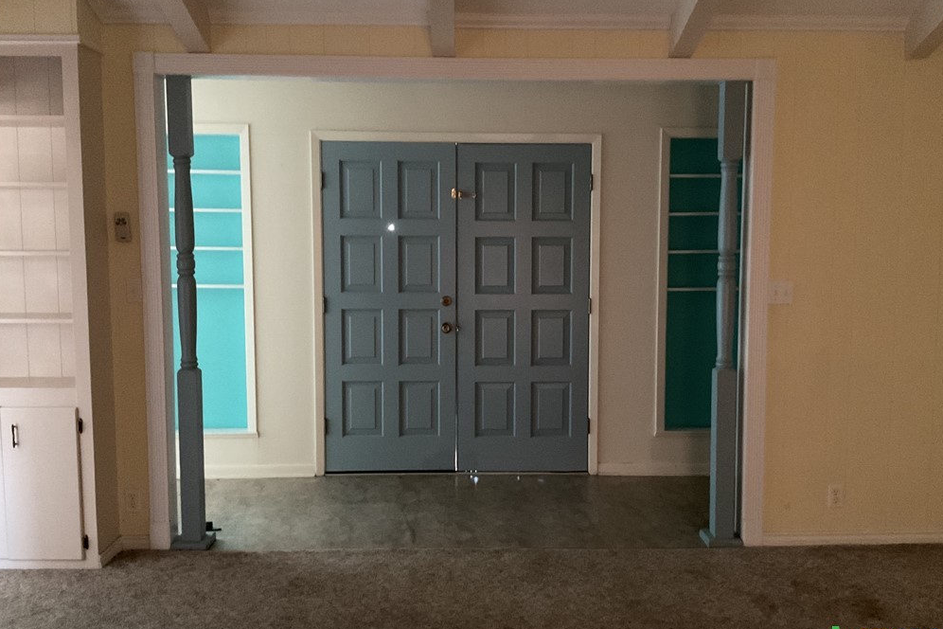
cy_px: 309
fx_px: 812
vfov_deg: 42.3
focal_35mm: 31
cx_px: 478
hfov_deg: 60.3
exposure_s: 1/20
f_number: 1.8
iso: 500
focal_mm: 3
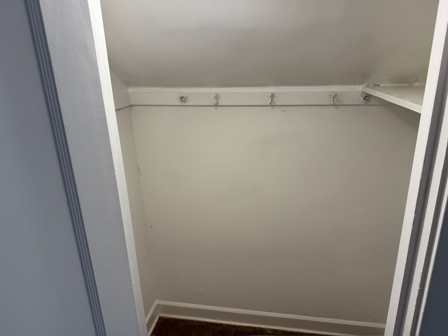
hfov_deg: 71.6
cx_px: 224
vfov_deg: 56.8
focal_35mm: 24
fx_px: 311
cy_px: 168
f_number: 1.78
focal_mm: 6.76
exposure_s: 1/120
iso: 80
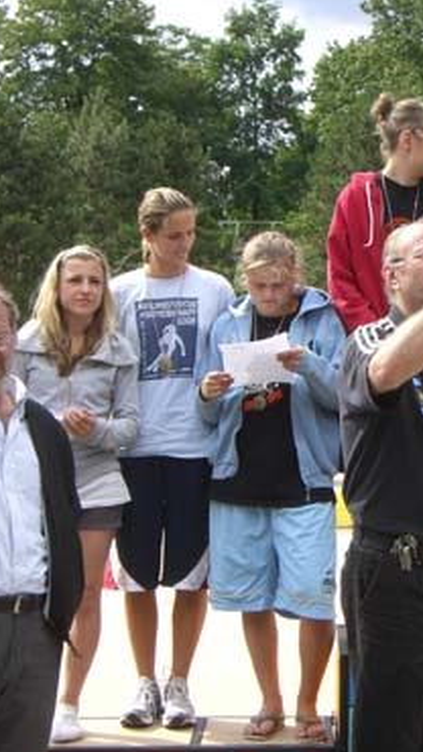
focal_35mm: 81
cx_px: 401
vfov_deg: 26.2
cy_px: 377
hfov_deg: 14.7
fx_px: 1616
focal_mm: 9
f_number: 5.2
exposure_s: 1/200
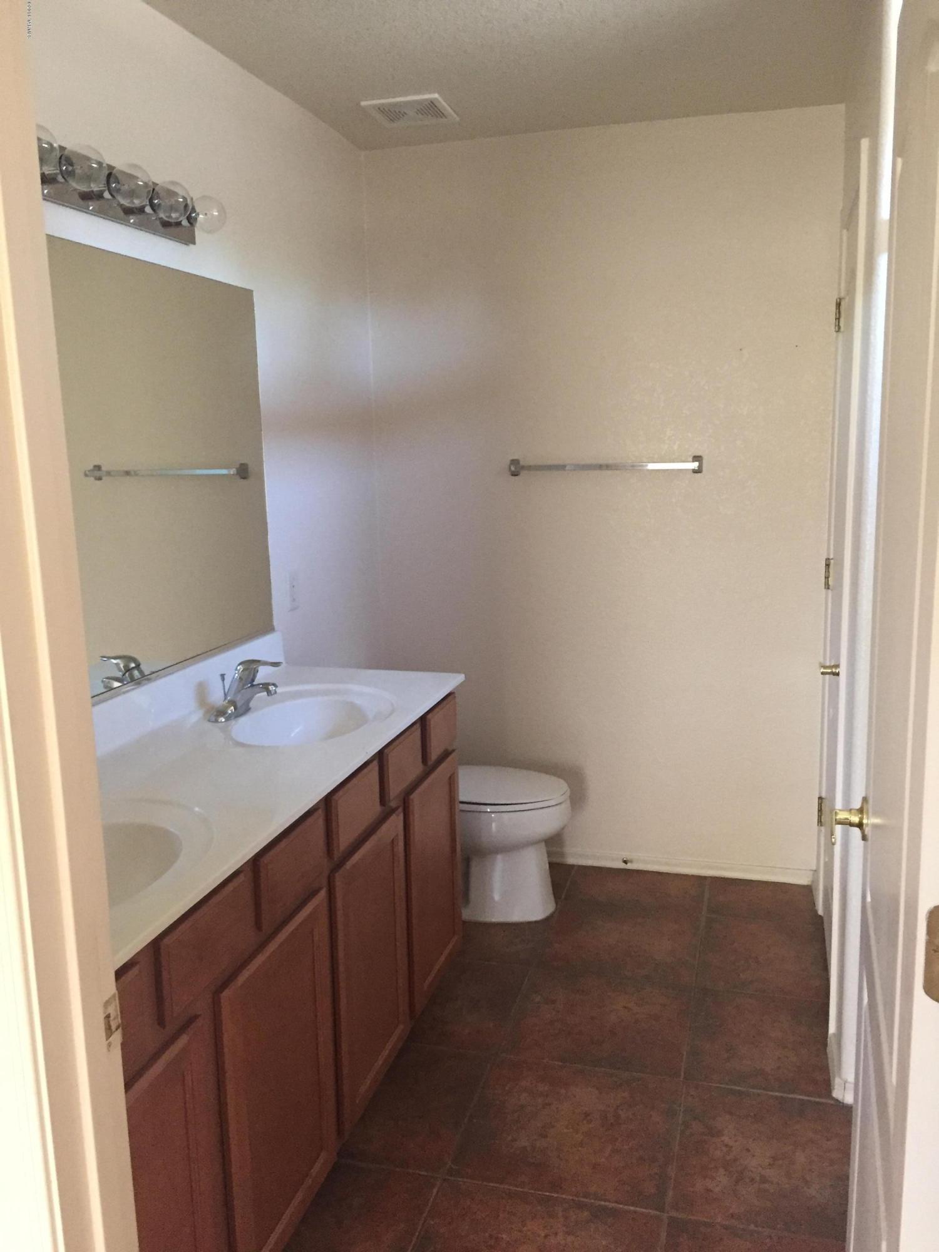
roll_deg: +1.1
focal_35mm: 29
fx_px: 1049
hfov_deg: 48.2
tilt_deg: -9.8
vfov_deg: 61.7
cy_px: 626
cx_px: 470
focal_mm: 4.15
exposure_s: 1/30
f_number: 2.2
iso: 250
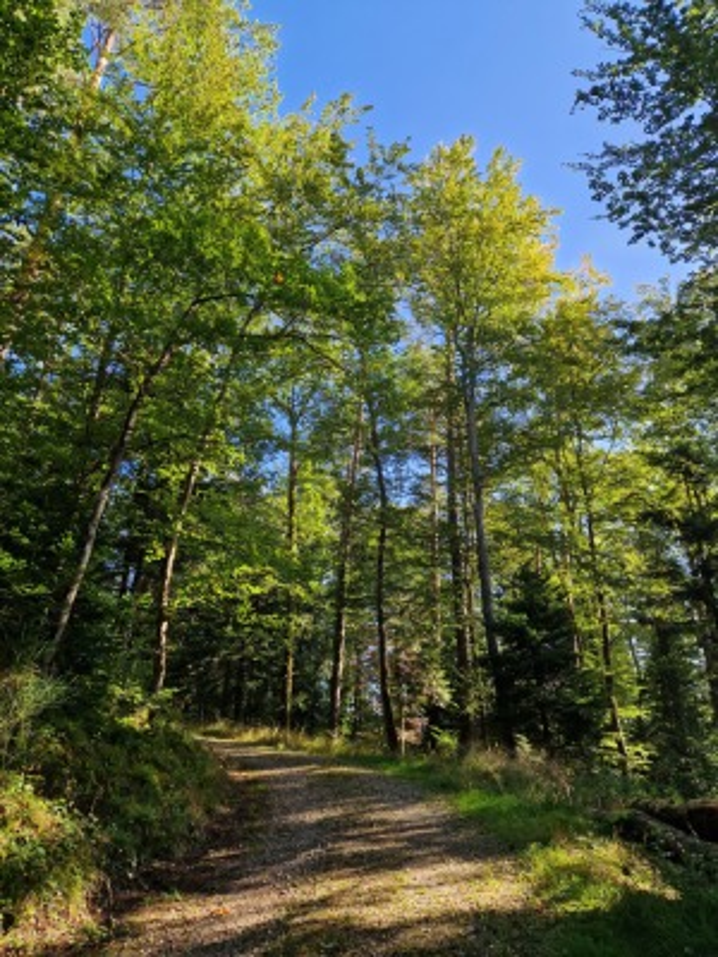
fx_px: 636
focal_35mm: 23
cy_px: 478
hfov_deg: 58.9
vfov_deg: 73.9
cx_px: 359
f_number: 1.8
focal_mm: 5.4
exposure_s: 1/291
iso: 50
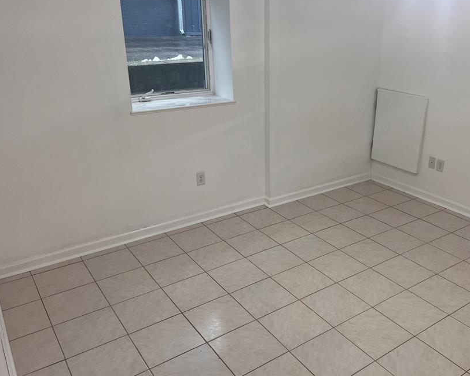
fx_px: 445
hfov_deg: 55.1
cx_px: 291
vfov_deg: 45.8
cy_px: 177
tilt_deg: -21.6
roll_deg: -1.7
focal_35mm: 32
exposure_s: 1/120
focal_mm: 5.7
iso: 125
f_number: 1.5
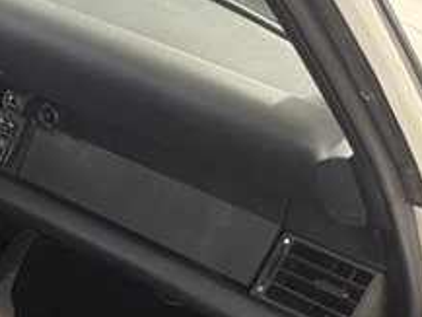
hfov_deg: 19.4
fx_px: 1037
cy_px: 401
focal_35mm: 85
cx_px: -251
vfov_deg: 16.5
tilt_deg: -38.4
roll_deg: -0.6
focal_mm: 6.76
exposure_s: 1/25
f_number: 1.78
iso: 800
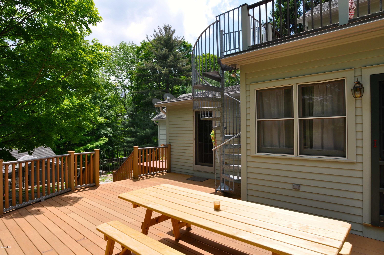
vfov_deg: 59.4
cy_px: 128
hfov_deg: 81.3
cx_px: 192
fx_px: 224
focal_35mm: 21
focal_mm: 14
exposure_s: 1/350
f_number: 9.5
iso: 200
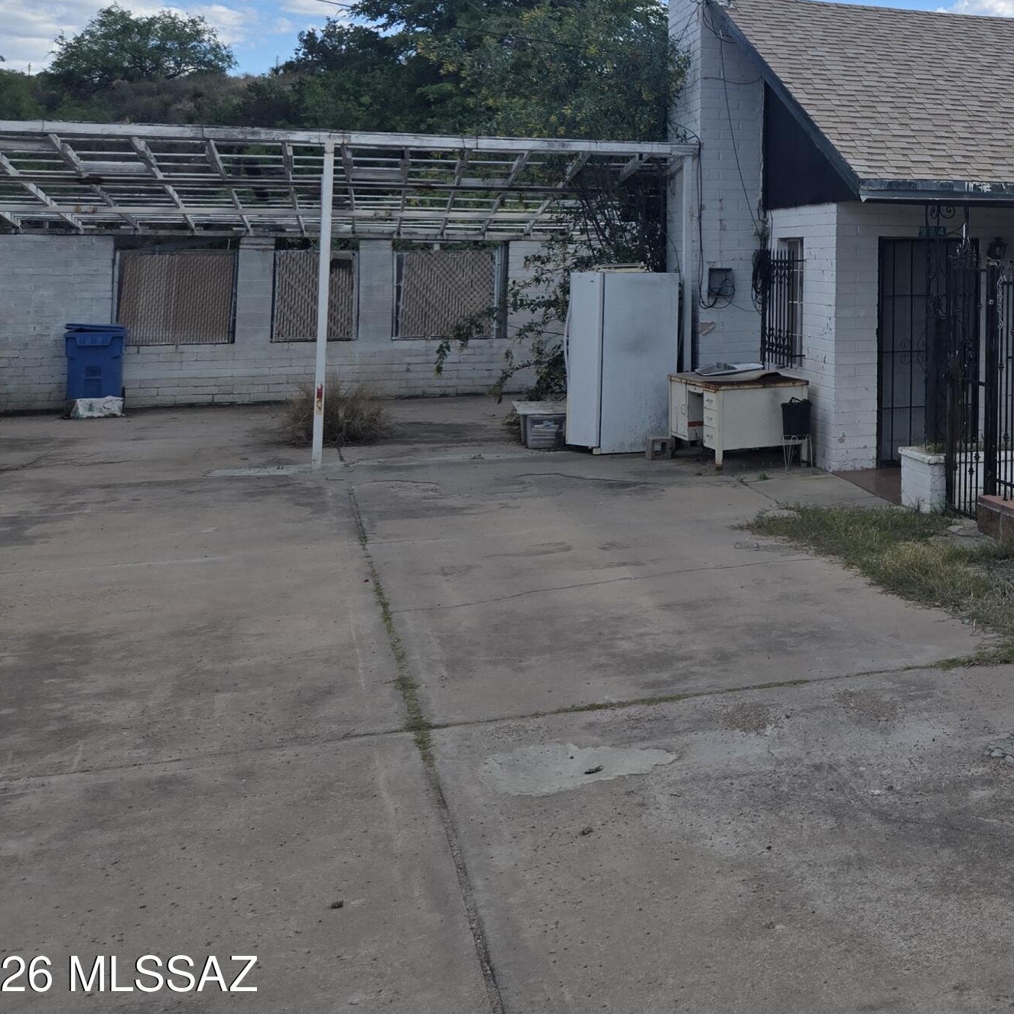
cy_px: 193
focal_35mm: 46
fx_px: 1524
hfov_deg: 33.2
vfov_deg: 35.5
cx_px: 1054
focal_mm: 5.4
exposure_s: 1/2921
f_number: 1.8
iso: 64
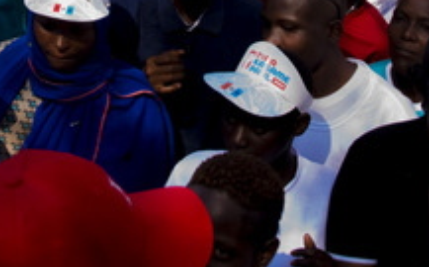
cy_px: -235
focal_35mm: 113
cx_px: 134
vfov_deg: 10.7
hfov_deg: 18.4
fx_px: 1319
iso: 400
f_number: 5.6
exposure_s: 1/200
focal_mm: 24
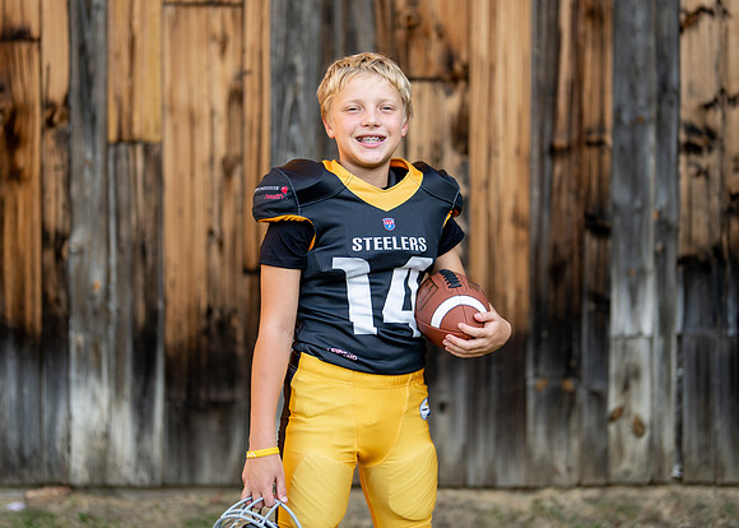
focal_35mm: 60
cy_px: 231
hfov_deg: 32.7
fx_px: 1259
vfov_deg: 23.6
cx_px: 384
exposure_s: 1/2000
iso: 100
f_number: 1.2
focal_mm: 50
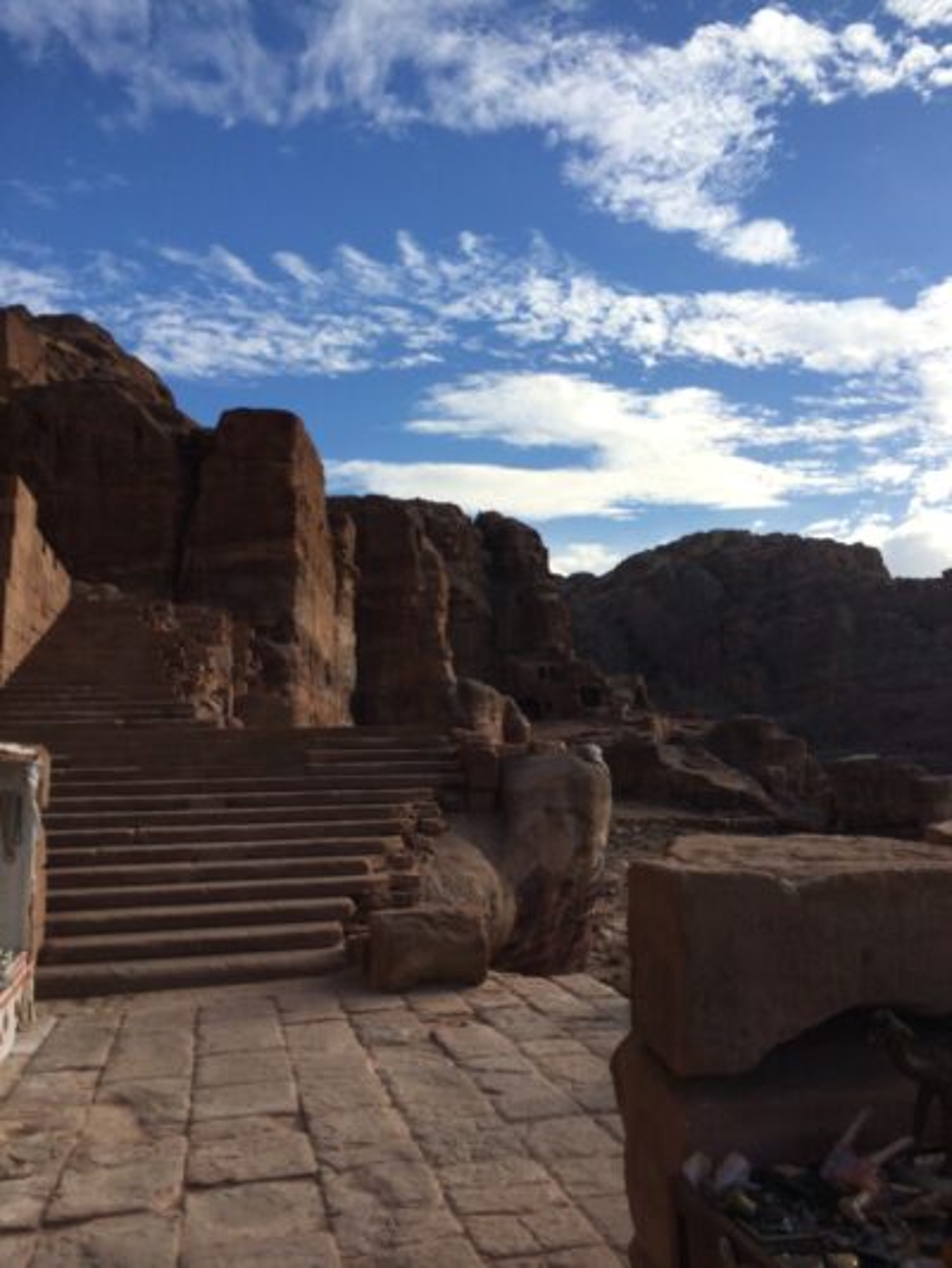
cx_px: 476
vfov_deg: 60.0
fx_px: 1100
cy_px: 634
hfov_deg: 46.8
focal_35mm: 30
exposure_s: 1/1866
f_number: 2.2
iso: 32
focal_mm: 4.12
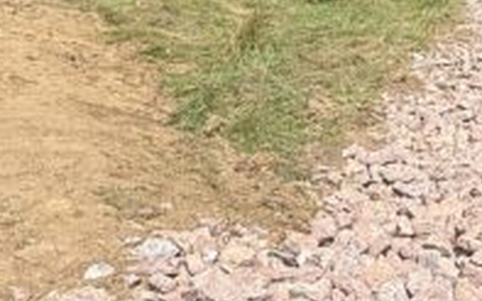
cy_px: 78
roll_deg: +0.2
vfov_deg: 22.2
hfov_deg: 34.7
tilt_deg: -13.9
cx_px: 333
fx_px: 762
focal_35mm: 58
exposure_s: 1/2410
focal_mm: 2.22
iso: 50
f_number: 2.2
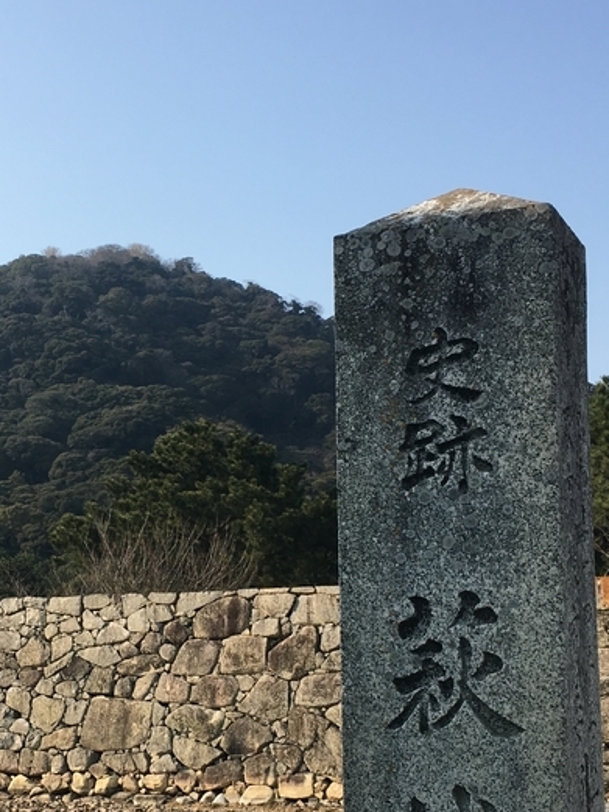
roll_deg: -0.9
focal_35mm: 57
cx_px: 157
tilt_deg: +7.1
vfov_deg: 33.6
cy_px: 516
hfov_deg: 25.4
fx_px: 1337
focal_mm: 4.15
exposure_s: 1/999
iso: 25
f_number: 2.2
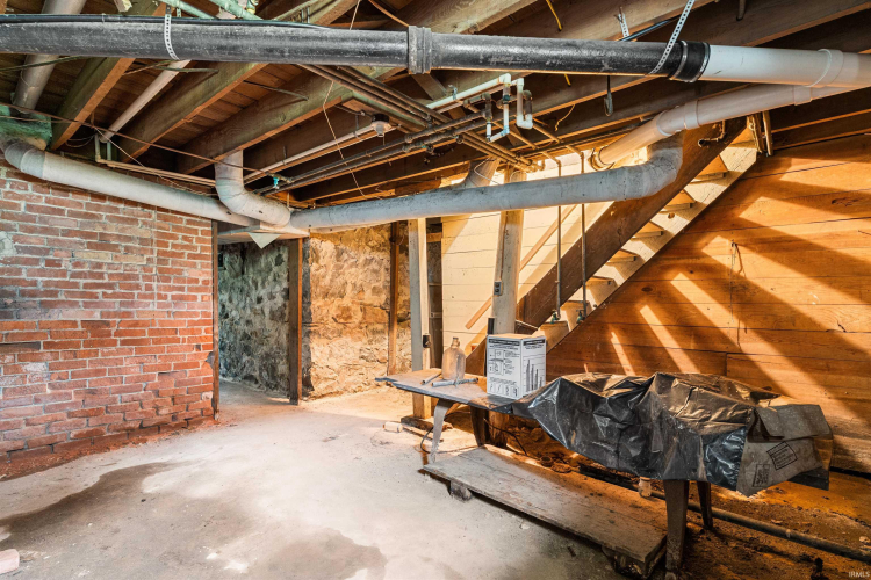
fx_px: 411
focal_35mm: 17
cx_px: 436
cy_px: 290
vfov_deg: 70.4
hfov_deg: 93.3
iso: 640
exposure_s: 30
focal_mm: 17
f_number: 6.3
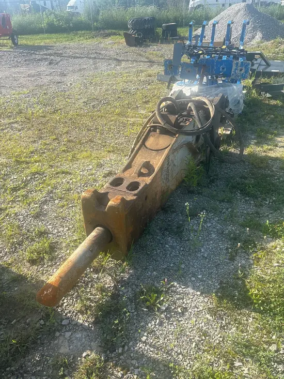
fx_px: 284
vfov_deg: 67.3
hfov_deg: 53.1
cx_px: 142
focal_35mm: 26
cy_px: 190
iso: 50
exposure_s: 1/1328
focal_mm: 5.96
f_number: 1.6
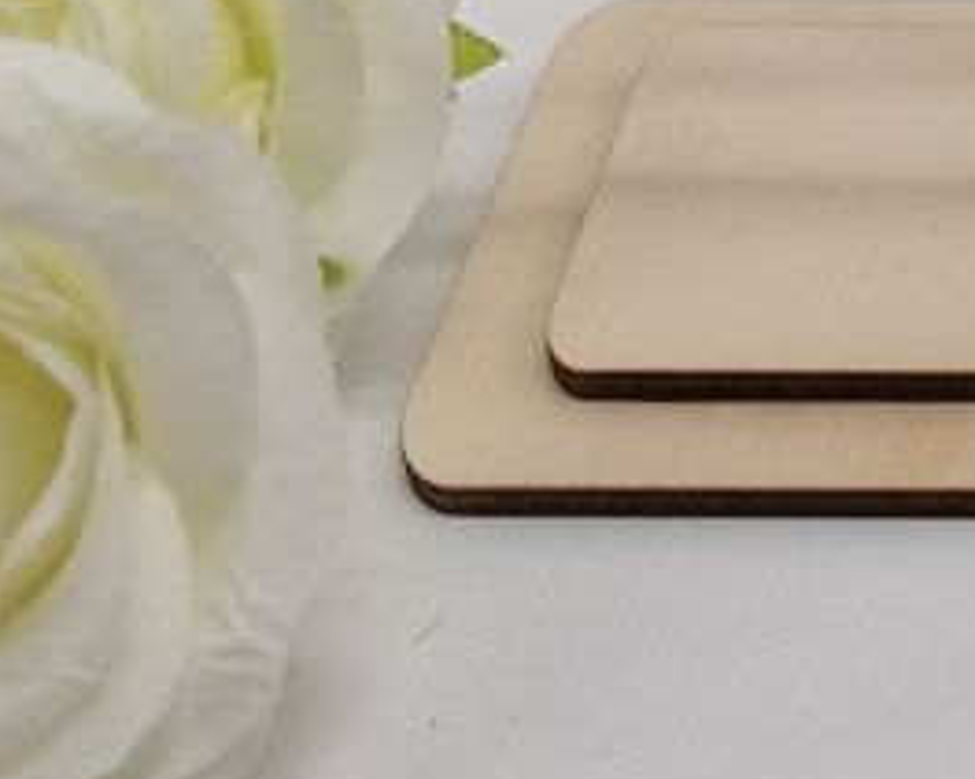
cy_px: 44
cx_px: 1470
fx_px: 3461
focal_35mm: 120
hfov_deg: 14.9
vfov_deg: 12.7
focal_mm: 5.4
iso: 50
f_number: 1.8
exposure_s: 1/285
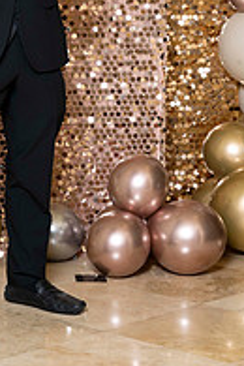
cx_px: -21
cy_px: -21
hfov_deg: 7.8
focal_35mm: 175
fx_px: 1779
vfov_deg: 11.6
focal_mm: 76
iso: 250
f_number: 5.6
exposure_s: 1/200
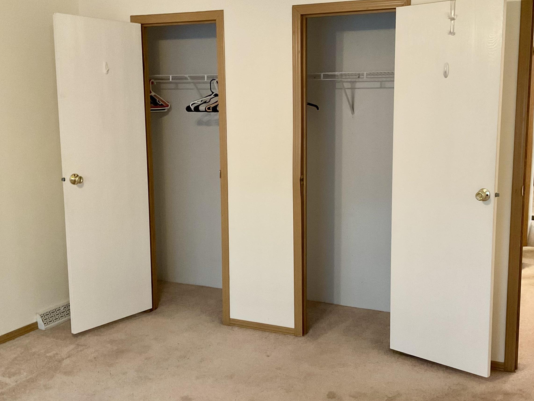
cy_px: 195
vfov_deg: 36.8
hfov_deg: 47.6
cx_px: 314
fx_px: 602
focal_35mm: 39
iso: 200
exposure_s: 1/40
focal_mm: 3
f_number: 1.8
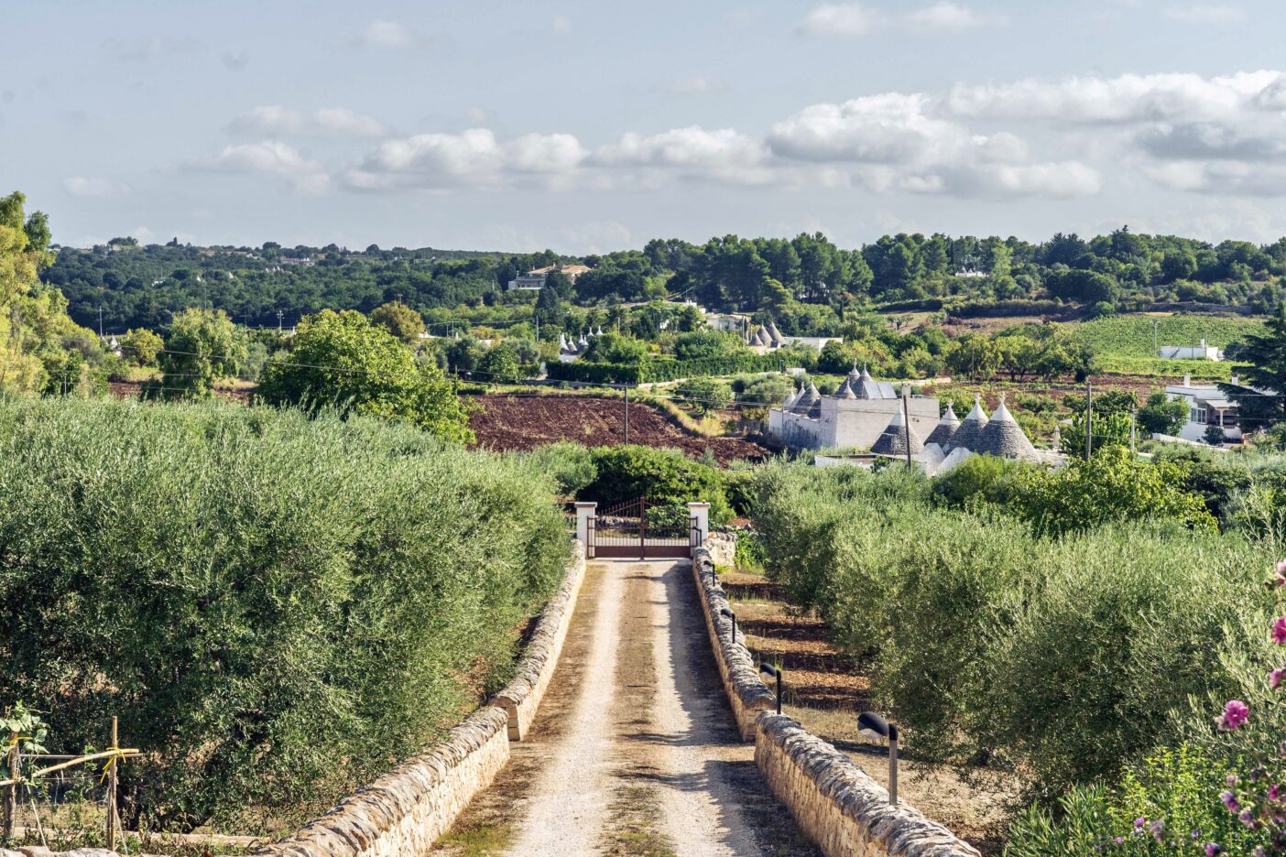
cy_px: 468
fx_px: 2500
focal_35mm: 70
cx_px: 646
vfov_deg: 19.5
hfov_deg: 28.8
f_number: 10
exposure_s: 1/1000
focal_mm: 64
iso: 200
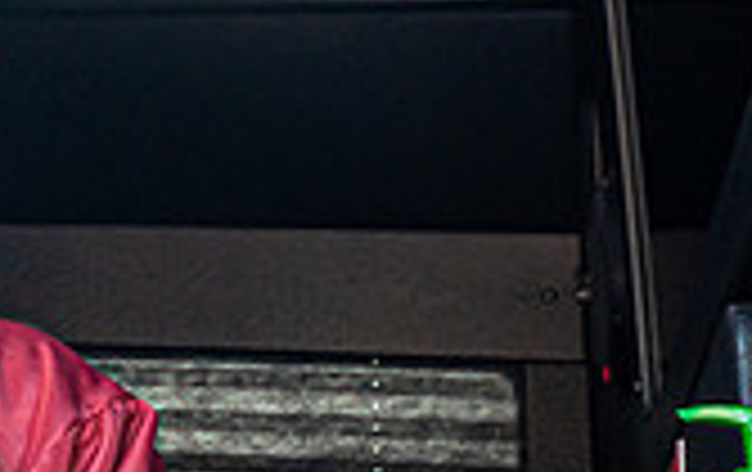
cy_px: 29
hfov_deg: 14.8
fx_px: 2607
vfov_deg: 10.3
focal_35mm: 127
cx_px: -486
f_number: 4.5
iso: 500
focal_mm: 24
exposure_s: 1/60
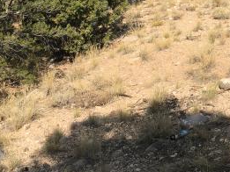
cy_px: -4
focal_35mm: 71
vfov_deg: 20.0
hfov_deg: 26.7
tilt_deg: -4.8
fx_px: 472
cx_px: 194
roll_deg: -1.7
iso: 25
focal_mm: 4.15
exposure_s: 1/1748
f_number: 2.2
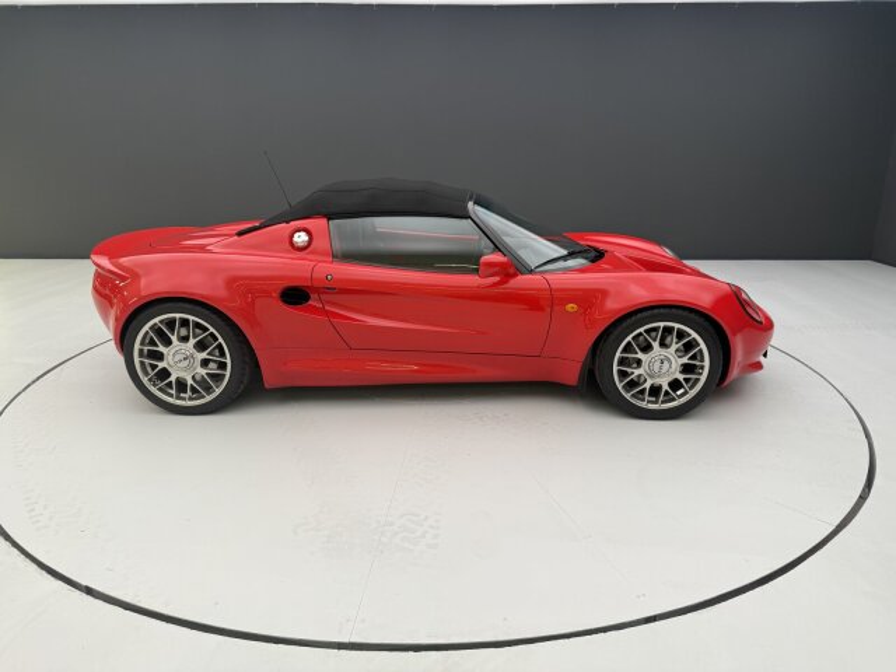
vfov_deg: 56.8
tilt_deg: -17.4
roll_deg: +0.0
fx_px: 621
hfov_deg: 71.6
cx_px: 448
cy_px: 336
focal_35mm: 24
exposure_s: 1/100
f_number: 1.78
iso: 100
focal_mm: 6.76
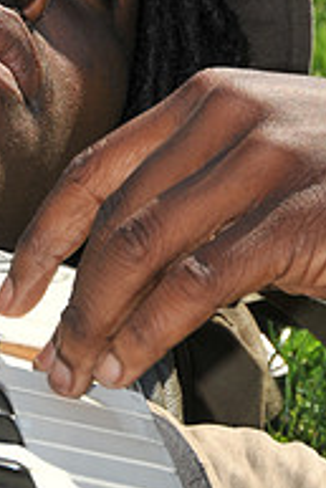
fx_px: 4576
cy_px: 114
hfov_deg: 4.1
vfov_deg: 6.1
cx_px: -14
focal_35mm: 338
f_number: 11
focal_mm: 75
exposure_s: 1/320
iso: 200
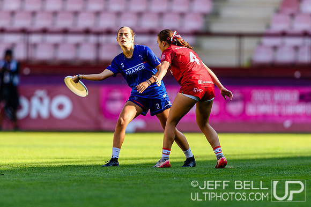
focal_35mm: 671
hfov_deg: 3.1
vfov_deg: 2.0
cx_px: 150
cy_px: 99
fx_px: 5793
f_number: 3.2
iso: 280
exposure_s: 1/1250
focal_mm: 400
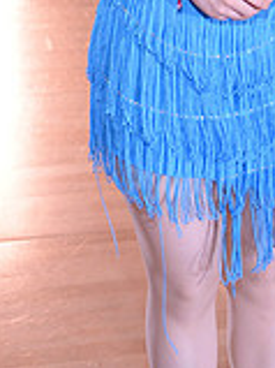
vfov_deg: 13.8
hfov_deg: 10.9
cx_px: 345
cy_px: -206
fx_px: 1411
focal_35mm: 133
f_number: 4.5
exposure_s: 1/250
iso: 1250
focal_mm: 38
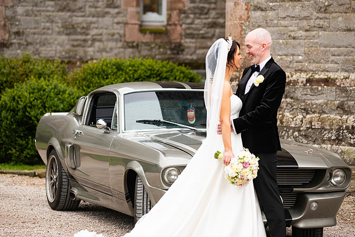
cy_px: 118
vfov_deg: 8.1
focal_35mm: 170
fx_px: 1677
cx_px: 178
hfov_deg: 12.1
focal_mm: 170
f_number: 3.5
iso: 320
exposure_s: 1/160
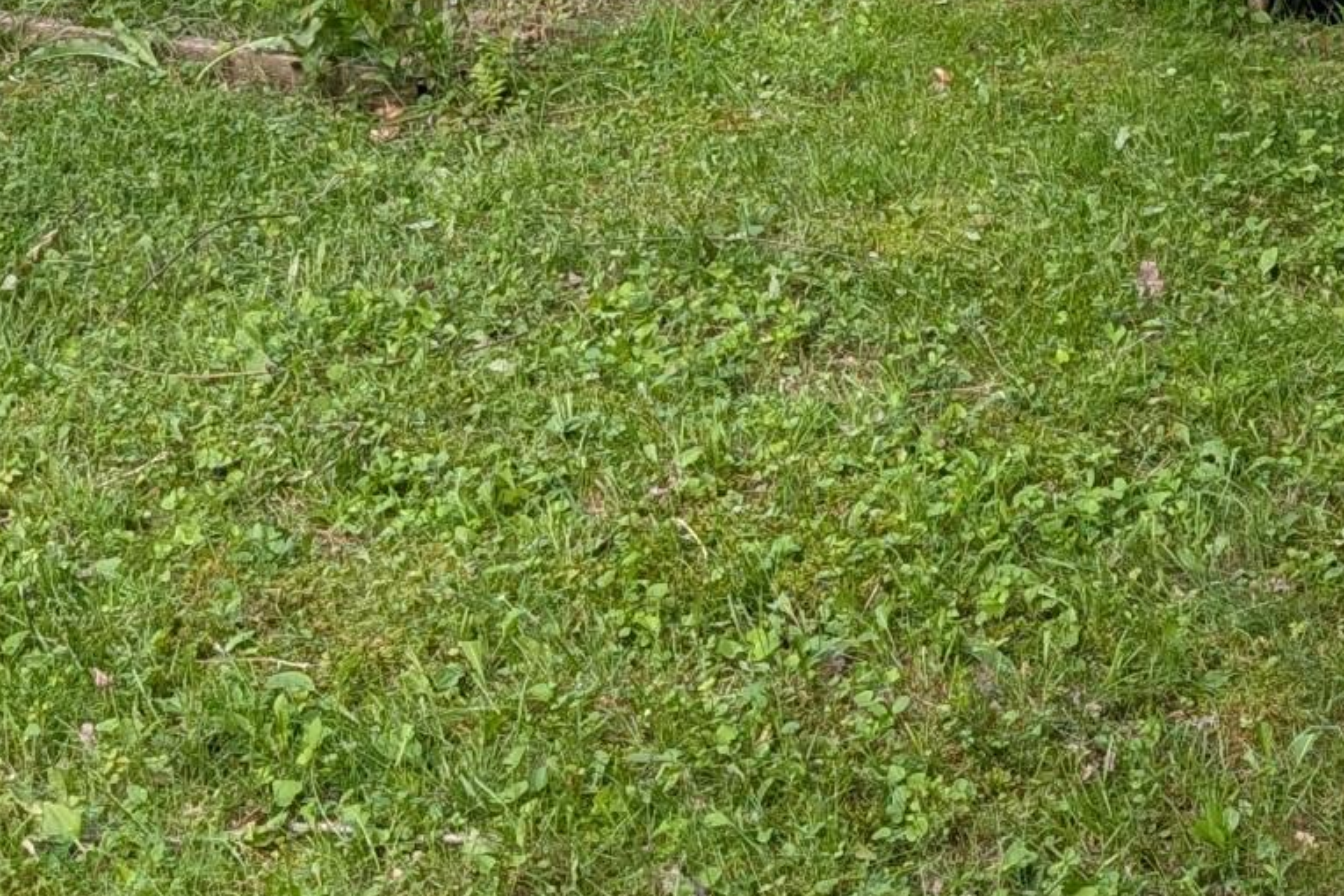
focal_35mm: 98
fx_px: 3658
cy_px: -538
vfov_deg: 13.0
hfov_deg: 20.8
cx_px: 849
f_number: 1.68
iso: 22
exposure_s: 1/181
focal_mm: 6.9
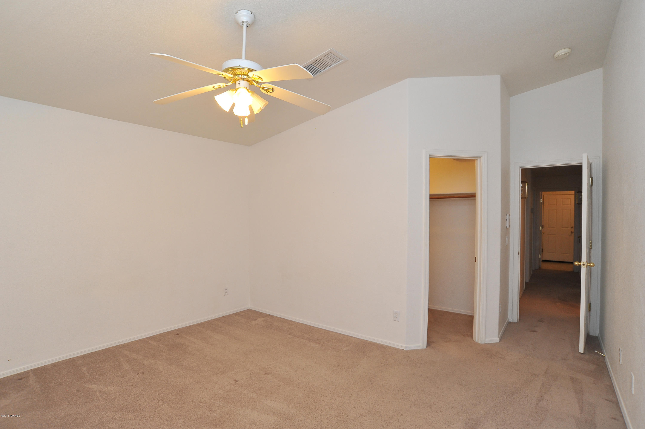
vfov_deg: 67.3
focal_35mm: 18
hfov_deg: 90.0
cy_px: 214
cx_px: 322
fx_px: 322
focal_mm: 18
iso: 1000
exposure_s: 1/30
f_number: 10
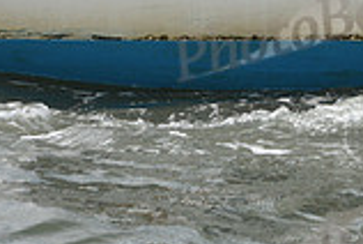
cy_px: -130
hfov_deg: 5.5
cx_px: 618
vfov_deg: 3.8
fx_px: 3697
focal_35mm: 366
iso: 320
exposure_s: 1/1250
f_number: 7.1
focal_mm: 100
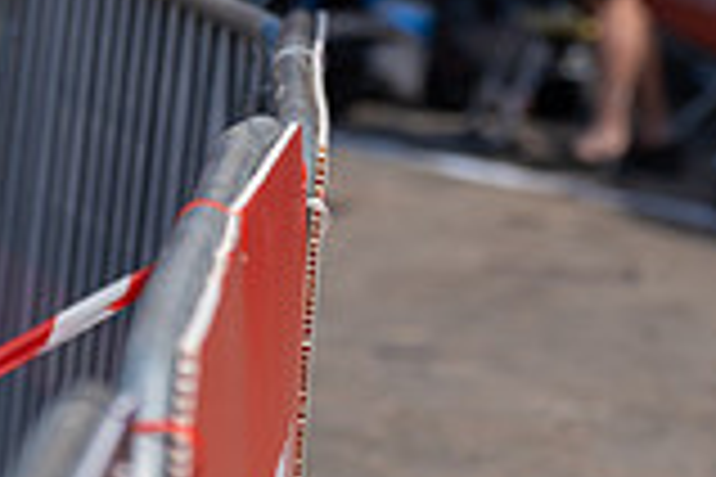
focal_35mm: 358
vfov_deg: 3.8
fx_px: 7120
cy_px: -256
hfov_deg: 5.7
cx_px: 89
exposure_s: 1/1000
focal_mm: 95
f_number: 3.5
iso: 125
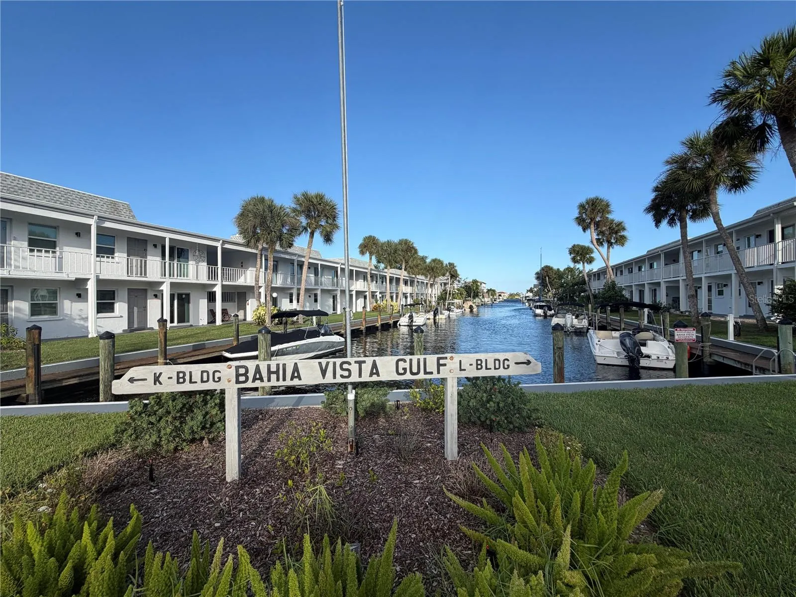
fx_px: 322
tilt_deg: -0.2
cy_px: 298
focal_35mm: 14
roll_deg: +0.5
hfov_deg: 102.1
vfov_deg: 85.7
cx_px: 398
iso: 32
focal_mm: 2.22
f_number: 2.2
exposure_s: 1/770
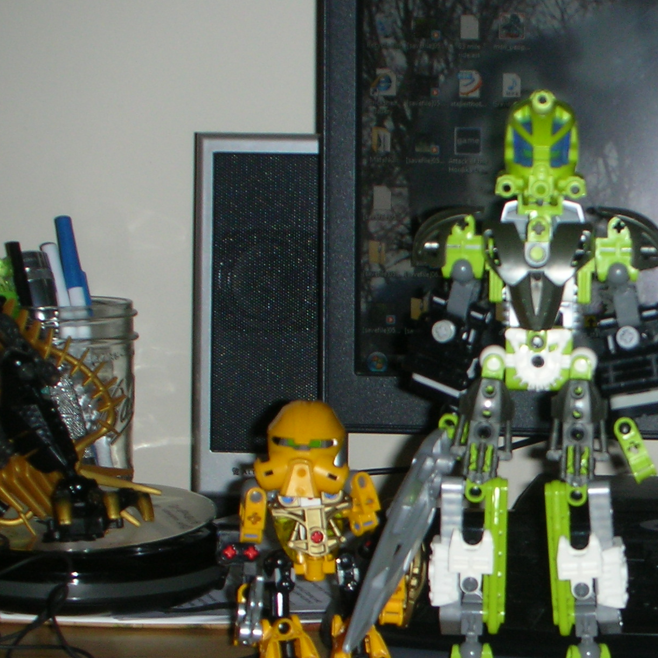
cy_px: 483
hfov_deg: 15.8
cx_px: 684
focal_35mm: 108
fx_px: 2323
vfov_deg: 16.1
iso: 50
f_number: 3.7
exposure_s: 1/60.1
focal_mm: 8.8
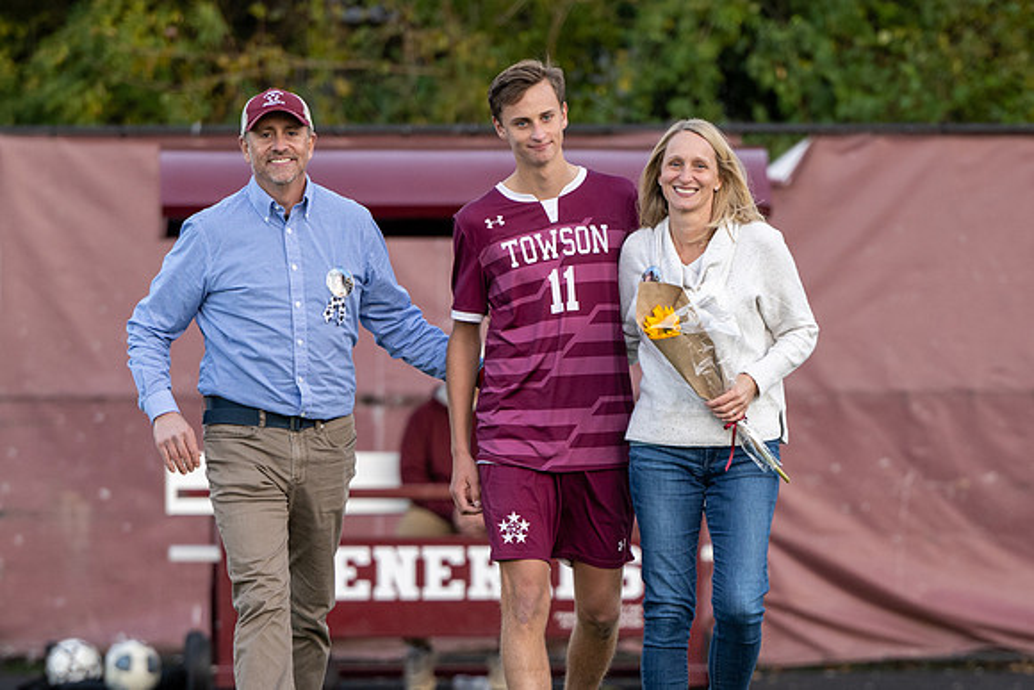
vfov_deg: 3.4
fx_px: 11742
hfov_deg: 5.0
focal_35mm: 409
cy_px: 597
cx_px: 682
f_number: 3.5
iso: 640
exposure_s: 1/400
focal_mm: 200
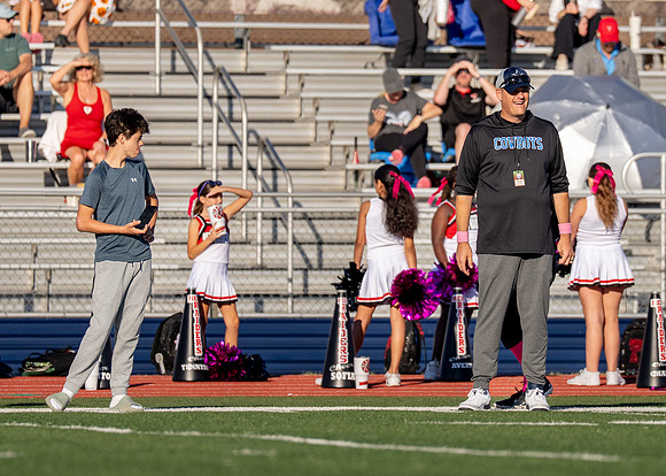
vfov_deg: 2.8
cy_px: 145
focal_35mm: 514
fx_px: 9718
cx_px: 466
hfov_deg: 3.9
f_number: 2.8
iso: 160
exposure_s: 1/5000
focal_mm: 200
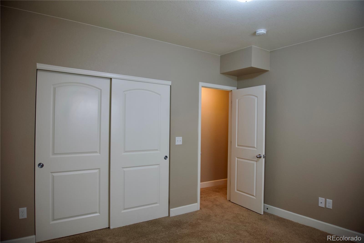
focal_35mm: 24
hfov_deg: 73.8
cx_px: 182
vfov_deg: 53.1
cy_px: 122
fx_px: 243
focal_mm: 16
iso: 1600
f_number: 3.5
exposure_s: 1/30
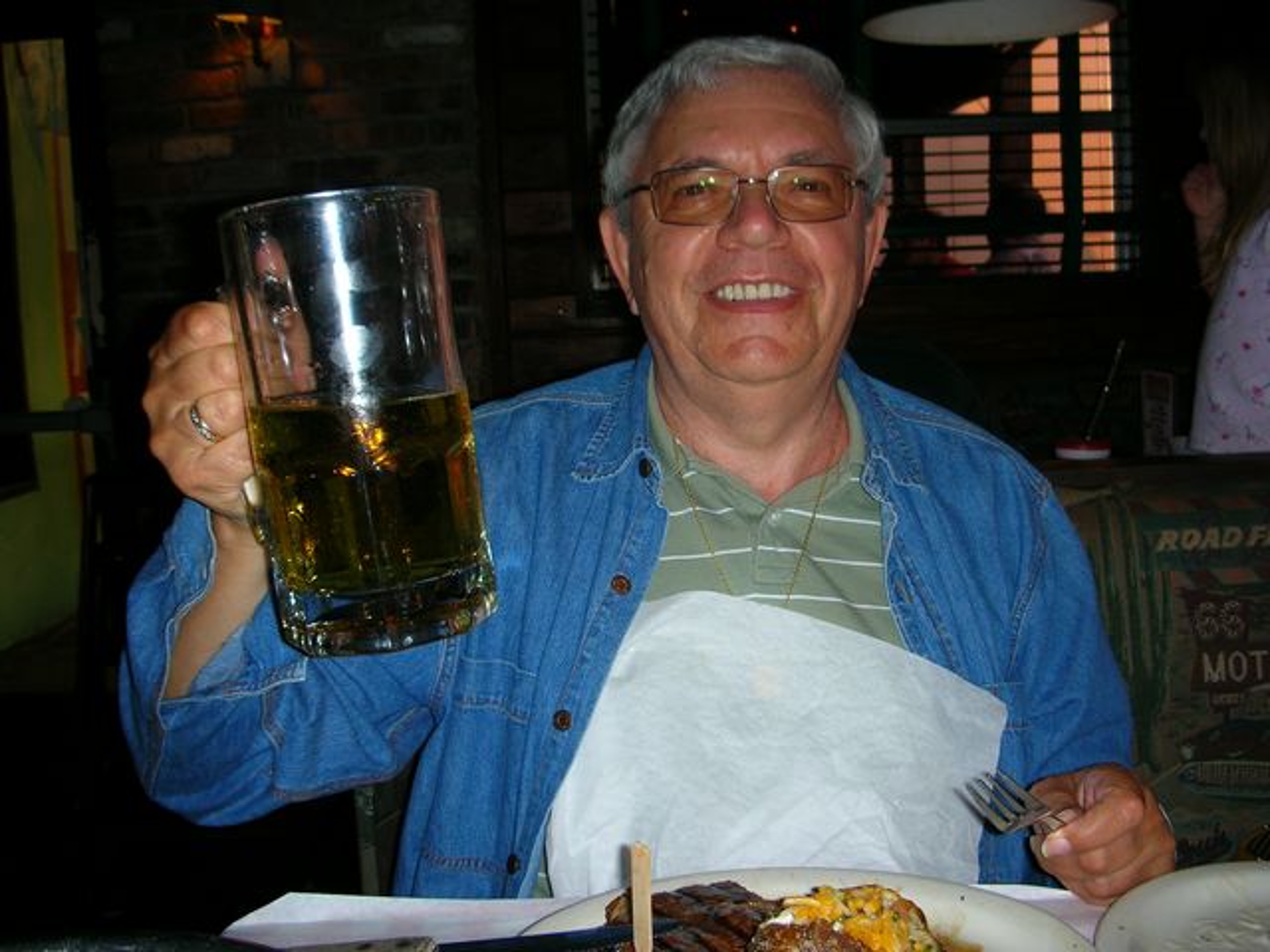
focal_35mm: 35
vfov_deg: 40.7
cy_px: 476
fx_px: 1284
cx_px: 635
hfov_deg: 52.6
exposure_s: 1/60.1
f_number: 3
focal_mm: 5.8
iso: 50
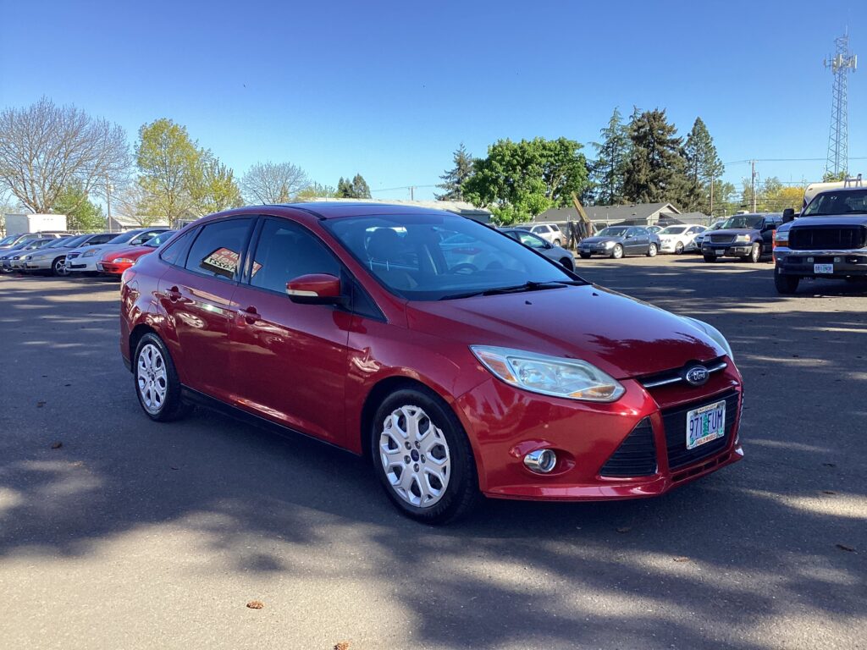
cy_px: 325
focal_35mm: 31
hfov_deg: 58.4
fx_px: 776
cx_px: 434
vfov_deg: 45.4
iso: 25
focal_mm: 3.3
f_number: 2.4
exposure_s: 1/558
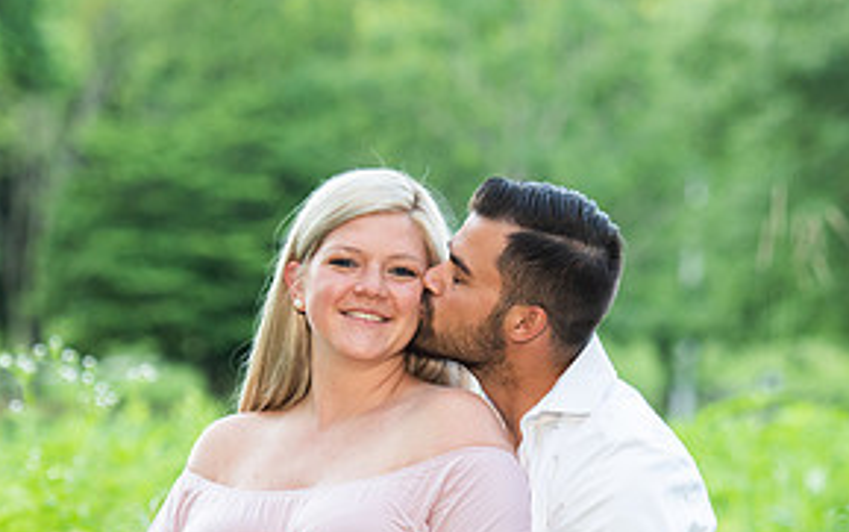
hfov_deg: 8.5
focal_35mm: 247
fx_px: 5718
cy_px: 487
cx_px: 432
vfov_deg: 5.3
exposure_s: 1/250
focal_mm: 112
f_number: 3.5
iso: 320
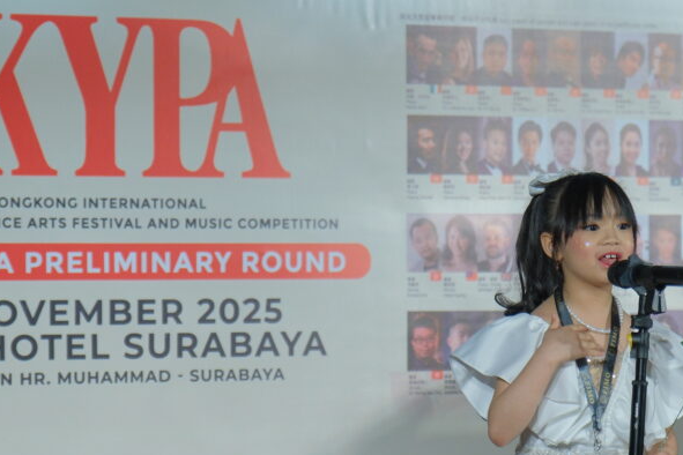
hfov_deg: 11.7
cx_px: 381
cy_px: 265
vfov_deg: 7.8
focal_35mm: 175
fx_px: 3320
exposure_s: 1/200
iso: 1250
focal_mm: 67.6
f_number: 2.8
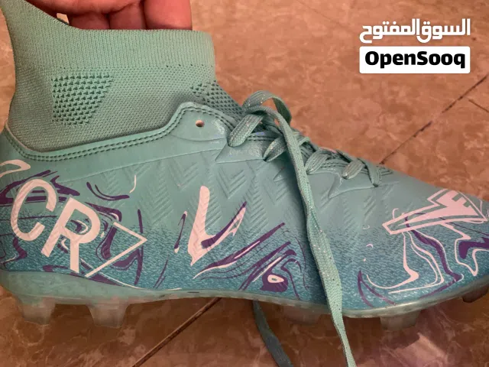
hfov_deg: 67.3
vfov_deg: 53.1
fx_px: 367
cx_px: 244
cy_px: 184
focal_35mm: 26
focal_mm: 4.25
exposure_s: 1/33
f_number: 1.8
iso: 400
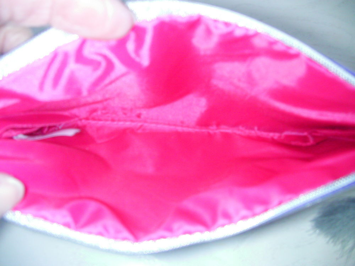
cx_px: 178
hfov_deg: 49.0
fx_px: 390
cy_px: 133
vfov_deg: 37.7
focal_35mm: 38
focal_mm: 6.3
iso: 200
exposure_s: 1/30
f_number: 3.5
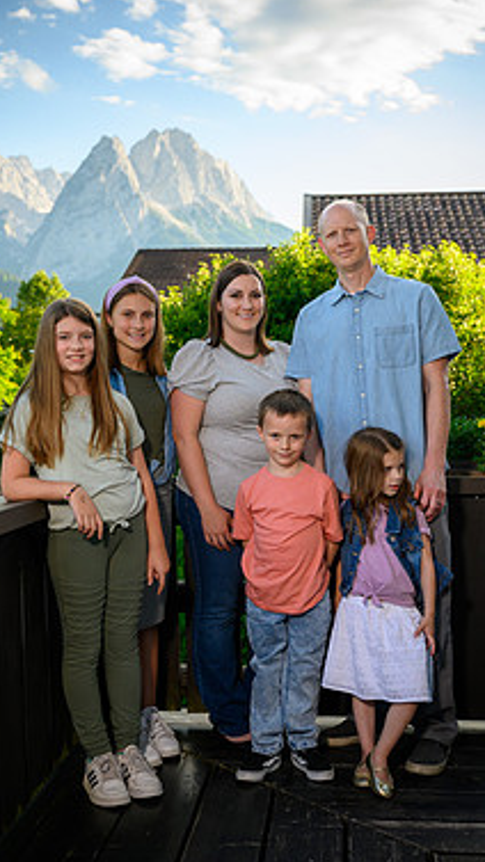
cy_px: 396
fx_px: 1029
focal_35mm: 45
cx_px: 214
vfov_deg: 45.4
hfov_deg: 26.5
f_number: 3.5
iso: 400
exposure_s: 1/1000
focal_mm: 36
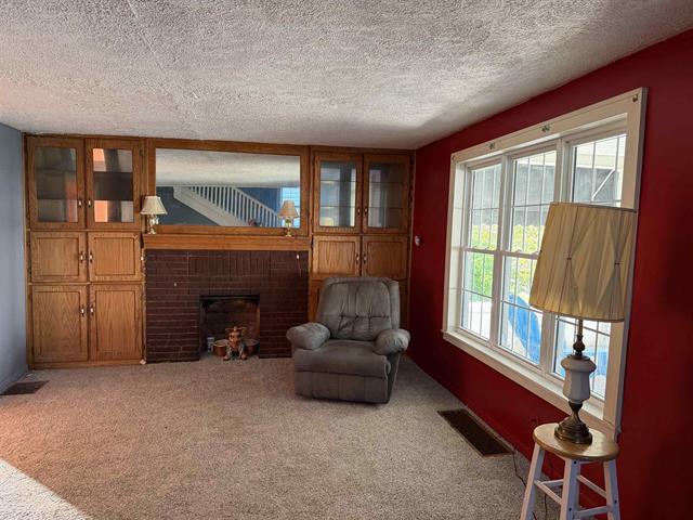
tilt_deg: -4.1
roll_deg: -0.2
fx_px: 480
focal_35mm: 24
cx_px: 346
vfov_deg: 56.8
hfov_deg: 71.6
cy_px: 260
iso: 250
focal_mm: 6.76
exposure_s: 1/60
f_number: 1.78
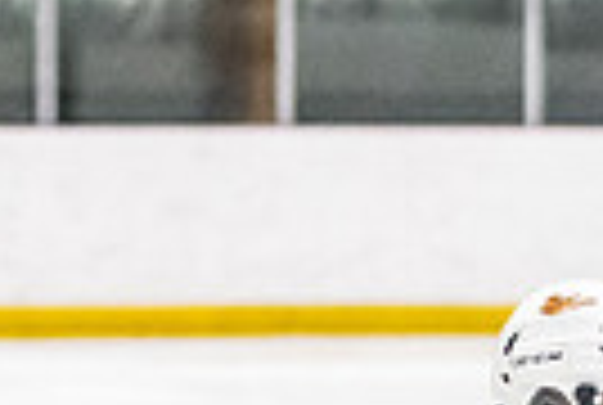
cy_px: 1105
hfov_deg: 2.8
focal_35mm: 745
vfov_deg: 1.8
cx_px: 729
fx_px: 12506
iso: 3200
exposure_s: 1/800
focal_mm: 85
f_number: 2.8
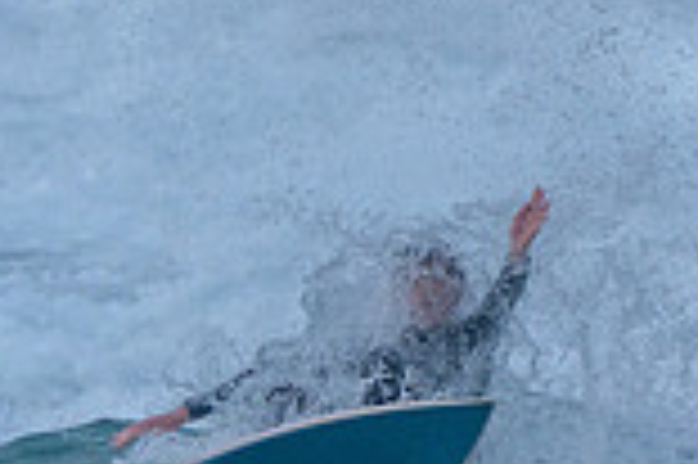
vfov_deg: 0.7
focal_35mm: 2060
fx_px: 39898
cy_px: 600
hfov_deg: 1.0
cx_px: 143
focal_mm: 400
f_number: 9
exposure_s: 1/2000
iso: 500
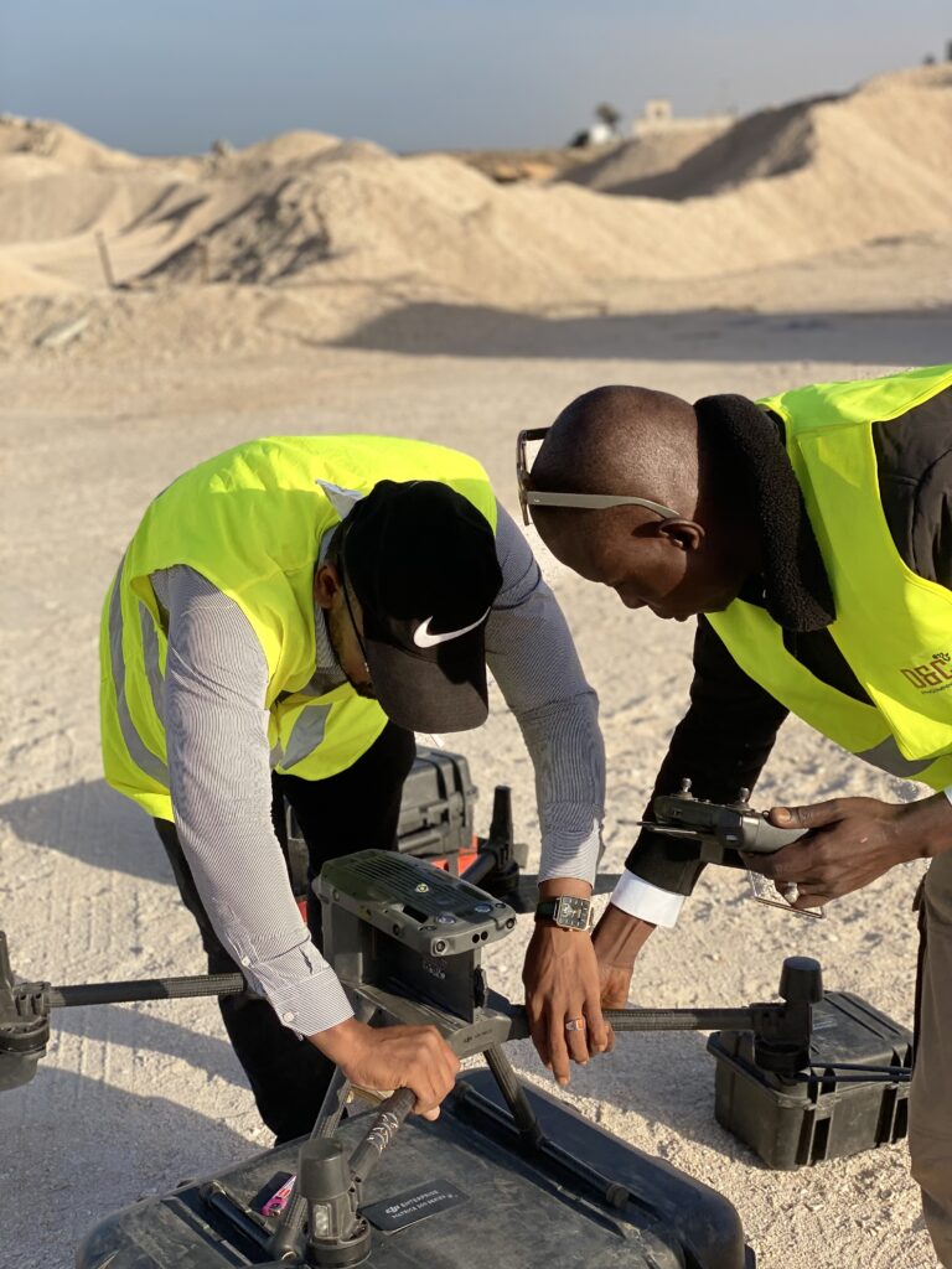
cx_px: 476
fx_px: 1907
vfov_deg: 36.8
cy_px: 634
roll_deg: +0.9
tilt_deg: -14.3
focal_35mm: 52
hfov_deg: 28.0
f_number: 2
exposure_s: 1/1020
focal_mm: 6
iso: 20
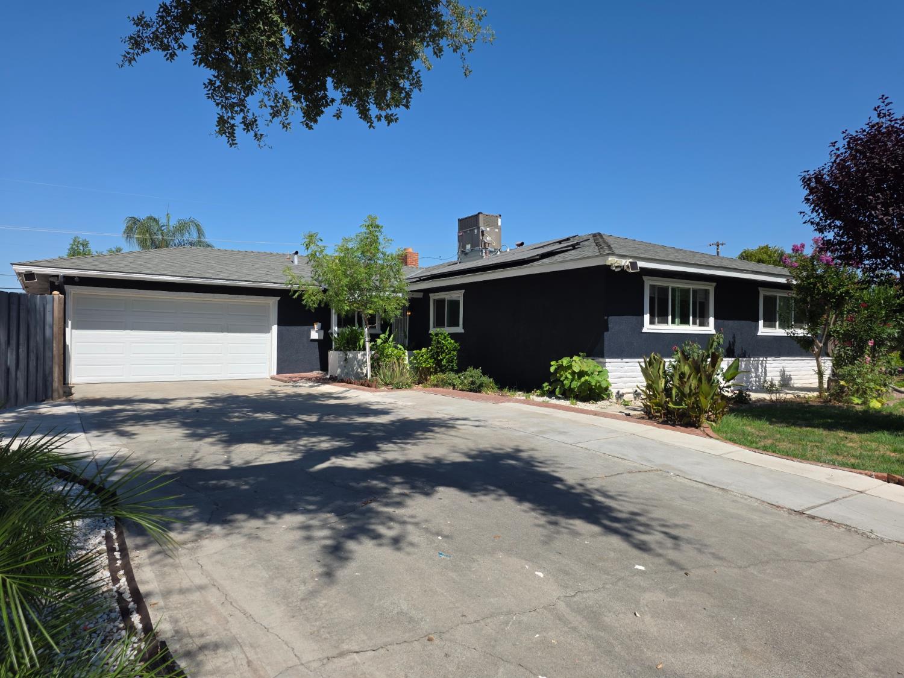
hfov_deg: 73.9
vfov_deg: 58.9
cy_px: 339
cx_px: 452
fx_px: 601
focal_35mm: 23
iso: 80
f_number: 1.7
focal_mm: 6.25
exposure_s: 1/6574
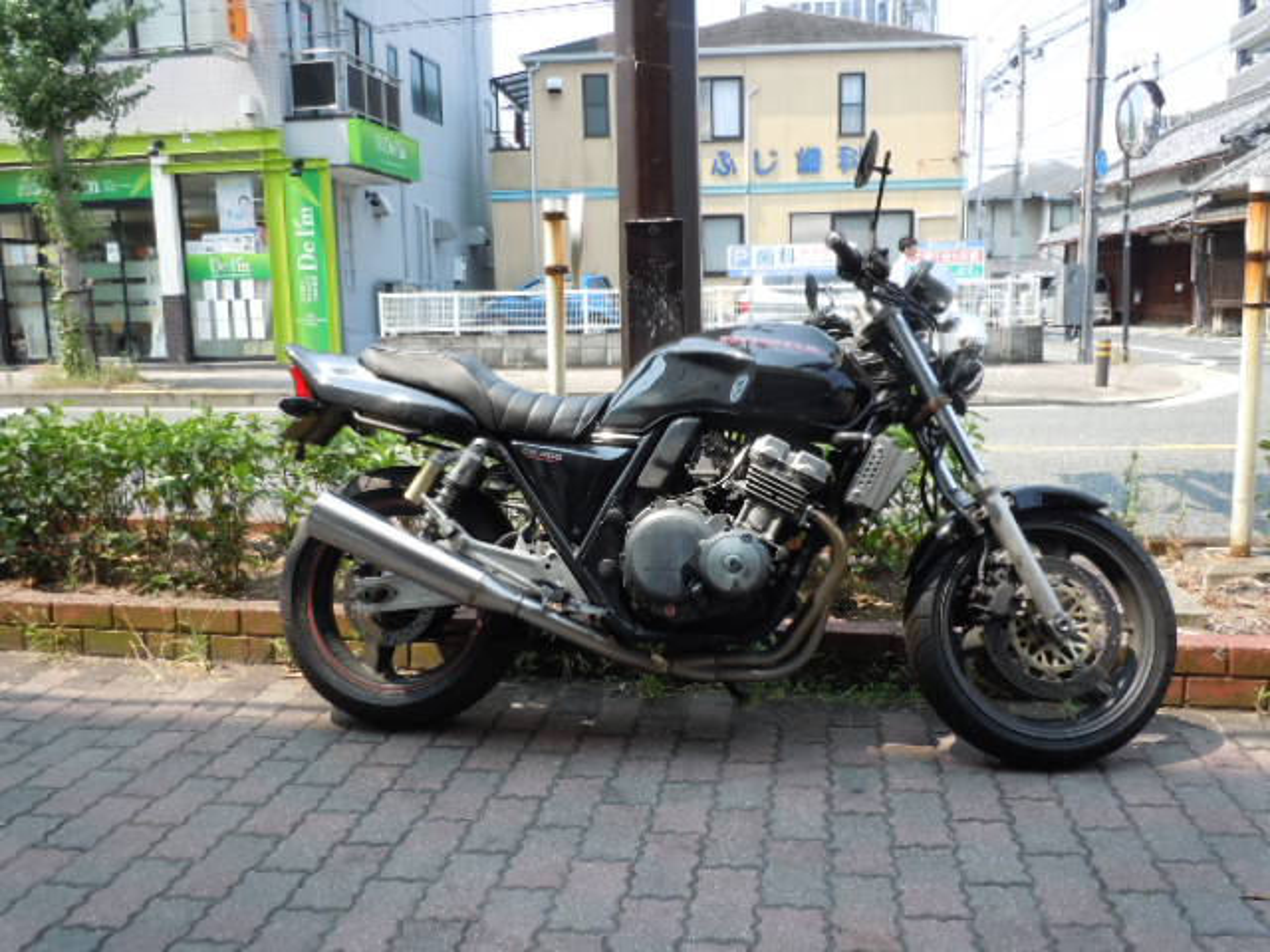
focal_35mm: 28
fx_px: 1027
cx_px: 635
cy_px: 476
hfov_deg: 63.4
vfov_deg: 49.7
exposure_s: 1/200
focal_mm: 5
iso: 100
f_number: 3.7
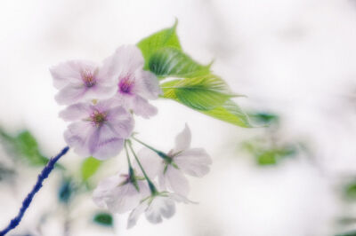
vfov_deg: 4.6
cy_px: 118
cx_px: 178
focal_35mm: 300
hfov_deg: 6.9
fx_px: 2964
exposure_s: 1/800
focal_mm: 200
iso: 100
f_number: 2.8
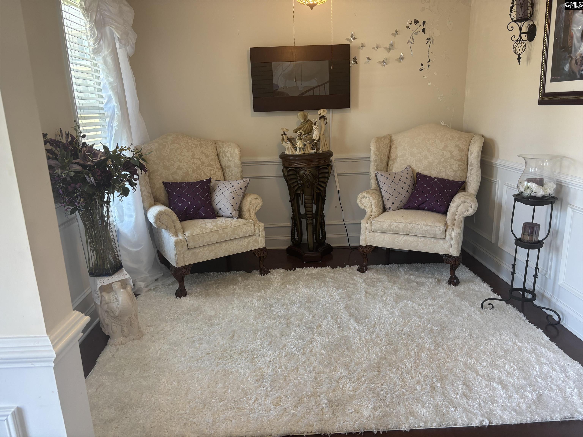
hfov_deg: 67.3
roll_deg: +2.0
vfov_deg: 53.1
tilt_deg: -13.2
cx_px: 292
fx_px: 438
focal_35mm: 26
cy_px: 218
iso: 100
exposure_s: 1/60
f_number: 1.6
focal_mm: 5.96
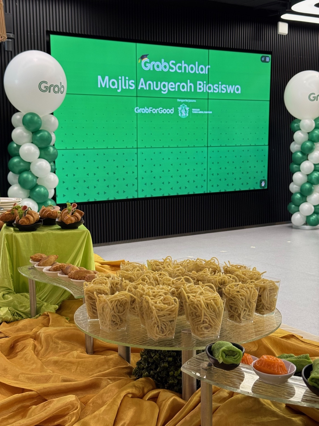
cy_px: 213
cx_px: 160
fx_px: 590
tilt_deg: -7.8
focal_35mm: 48
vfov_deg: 39.7
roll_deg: -0.5
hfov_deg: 30.3
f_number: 1.78
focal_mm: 6.76
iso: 80
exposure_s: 1/80
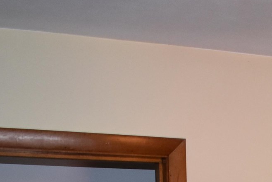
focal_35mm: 126
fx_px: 952
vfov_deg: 9.9
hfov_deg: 15.1
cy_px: 395
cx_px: 400
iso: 1000
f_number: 3.5
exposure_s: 1/60
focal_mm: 18
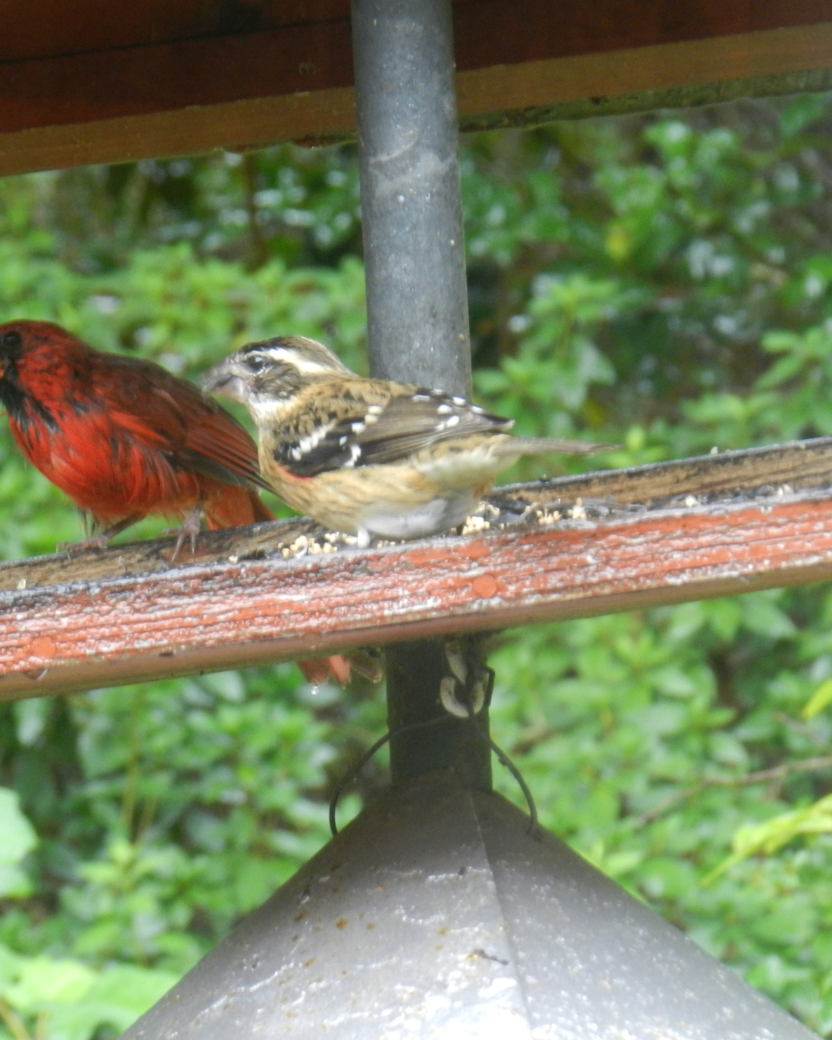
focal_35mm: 485
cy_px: 519
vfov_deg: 4.0
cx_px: 354
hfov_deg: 3.2
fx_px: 14928
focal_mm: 66.1
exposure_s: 1/5
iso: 400
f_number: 8
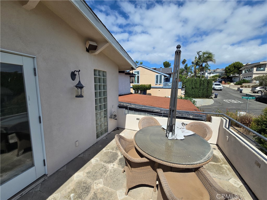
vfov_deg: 89.9
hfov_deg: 106.2
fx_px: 100
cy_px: 100
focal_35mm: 13
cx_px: 134
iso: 50
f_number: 2.2
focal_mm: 2.2
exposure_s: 1/3143
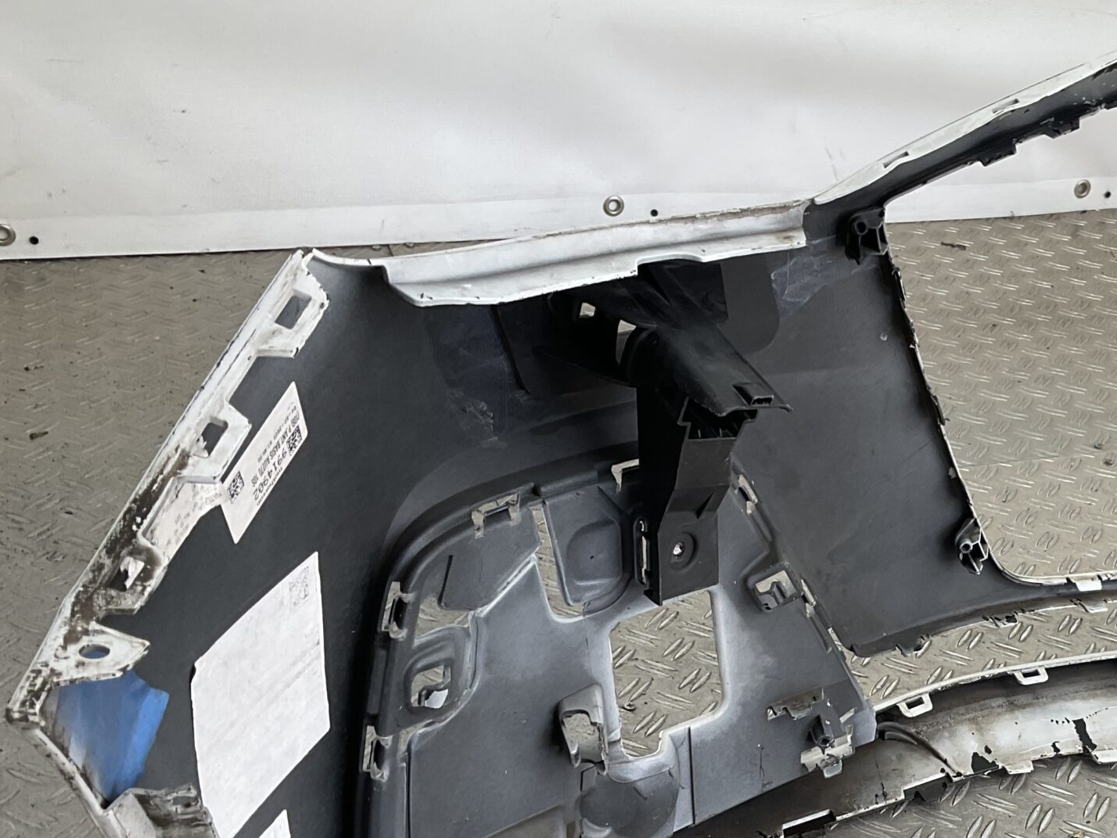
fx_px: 1678
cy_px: 661
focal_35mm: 52
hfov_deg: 35.1
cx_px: 963
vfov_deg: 27.5
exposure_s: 1/144
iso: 16
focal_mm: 3
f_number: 1.8
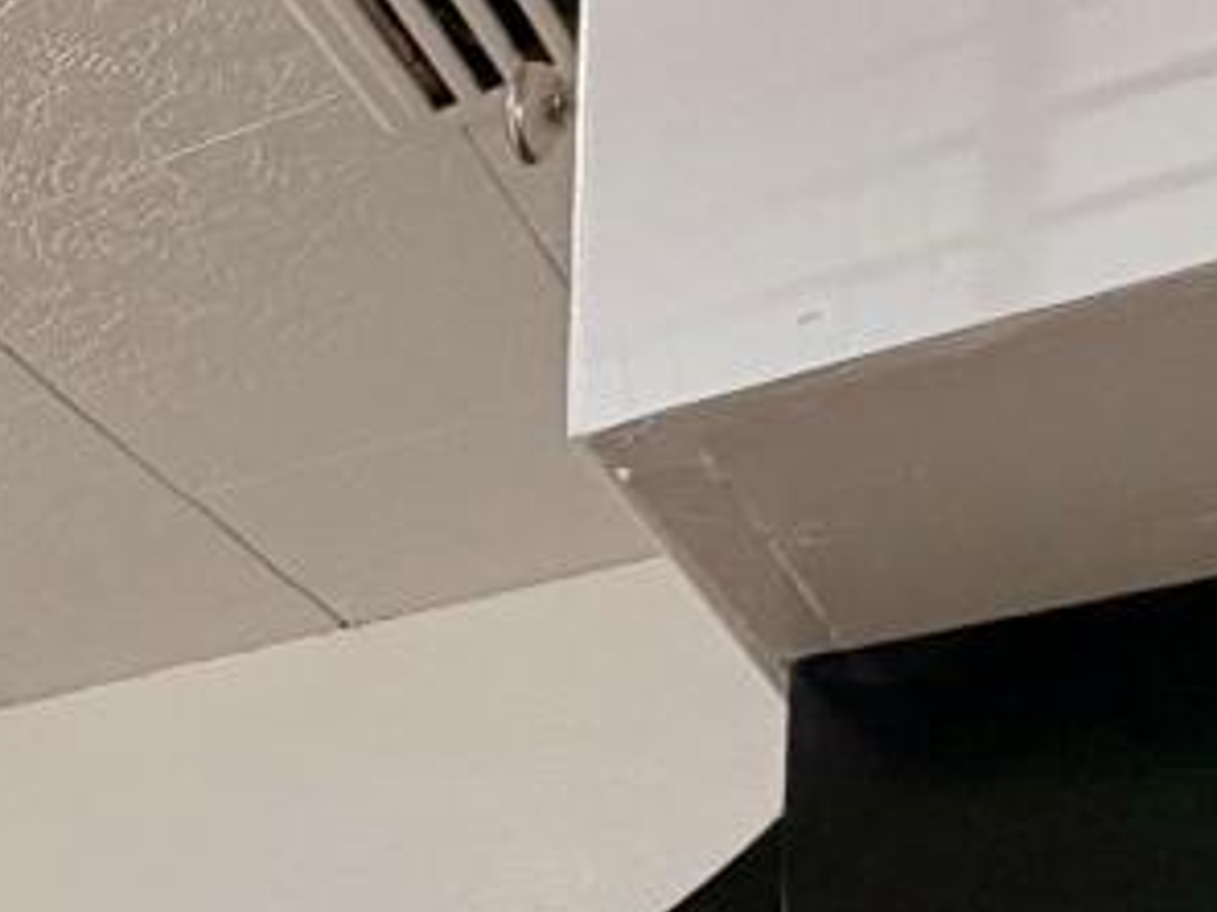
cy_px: 1617
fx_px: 2496
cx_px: -1381
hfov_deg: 17.2
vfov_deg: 17.2
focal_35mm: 71
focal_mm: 2.22
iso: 160
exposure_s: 1/120
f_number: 2.2
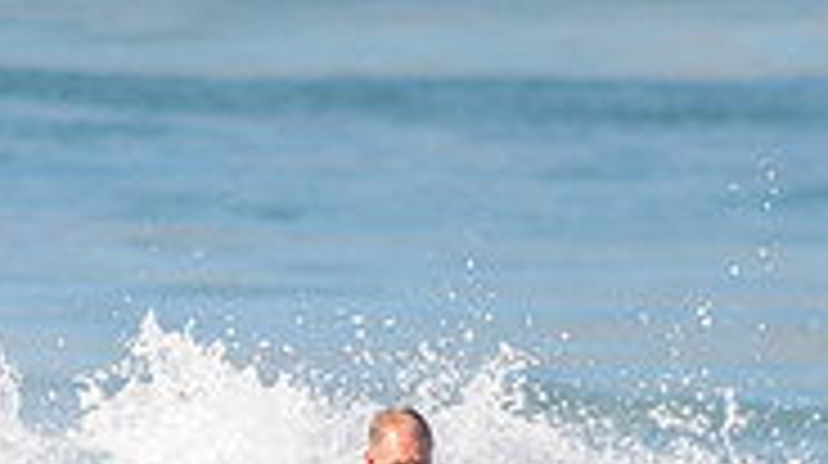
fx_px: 44452
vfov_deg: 0.6
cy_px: 686
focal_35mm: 2027
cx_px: 410
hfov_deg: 1.1
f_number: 5.6
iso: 360
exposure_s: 1/2000
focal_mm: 500
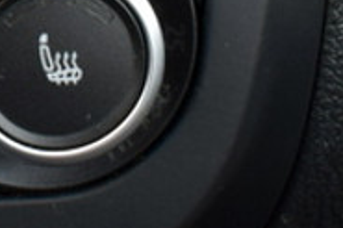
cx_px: -451
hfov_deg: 7.2
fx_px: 2589
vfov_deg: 4.7
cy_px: -570
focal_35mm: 272
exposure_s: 1/80
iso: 400
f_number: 4.5
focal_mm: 24
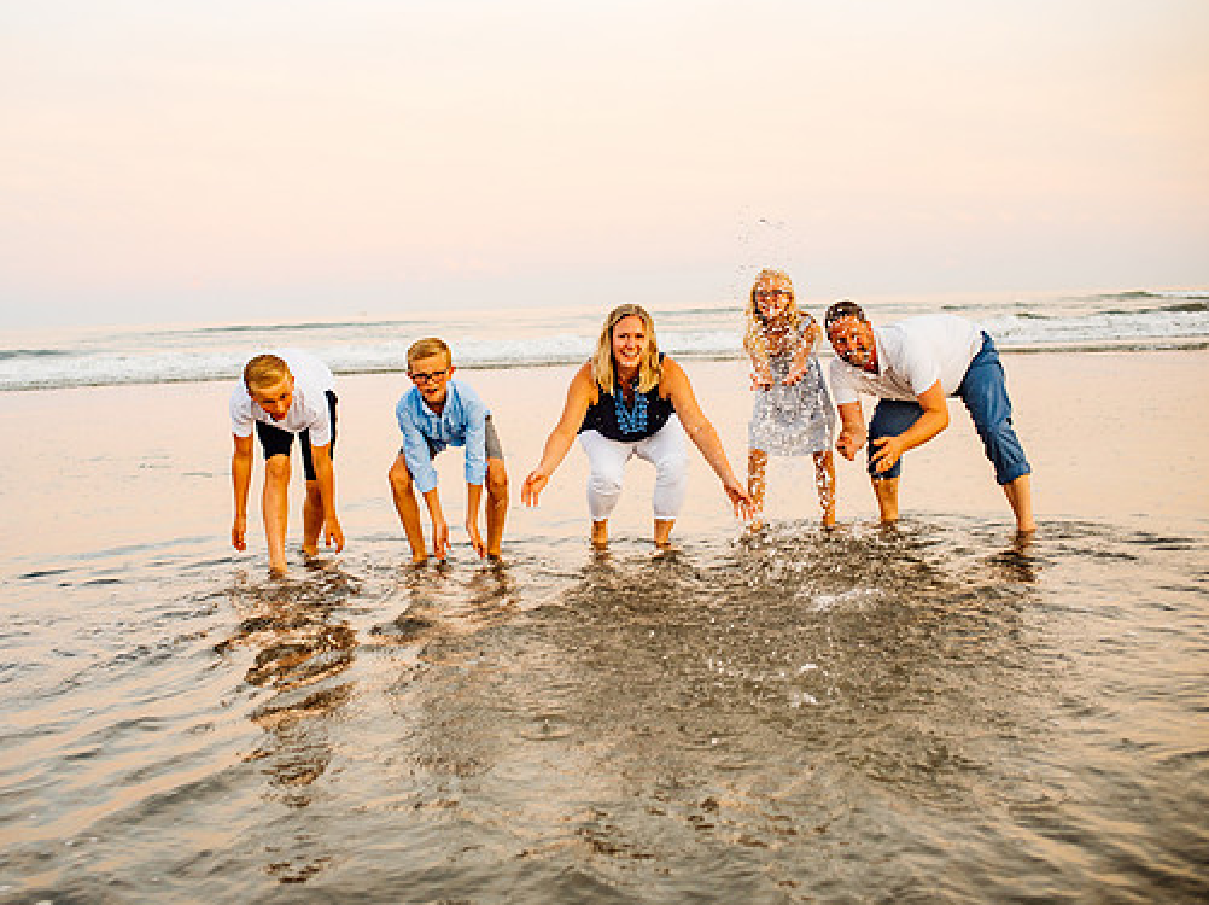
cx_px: 526
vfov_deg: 36.8
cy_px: 460
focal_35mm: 39
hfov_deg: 47.8
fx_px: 1361
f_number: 2.8
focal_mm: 35
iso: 320
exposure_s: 1/320
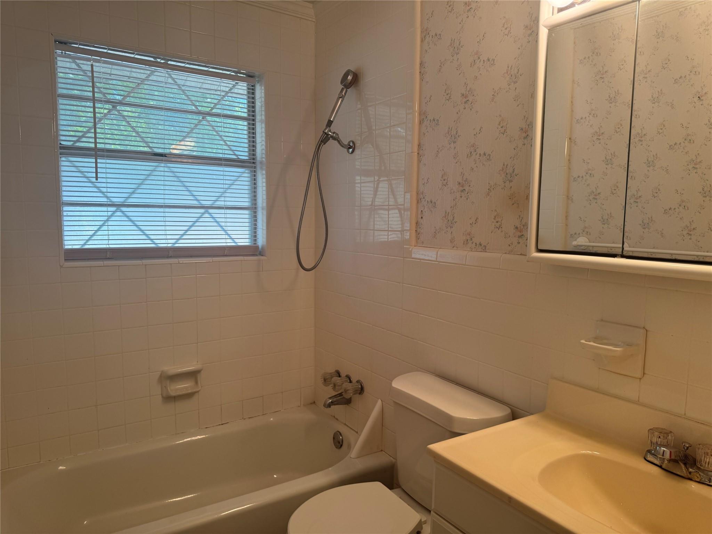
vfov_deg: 56.8
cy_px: 267
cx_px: 356
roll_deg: -1.1
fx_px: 494
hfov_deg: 71.6
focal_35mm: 24
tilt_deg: -6.9
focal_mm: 6.76
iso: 100
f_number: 1.78
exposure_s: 1/120
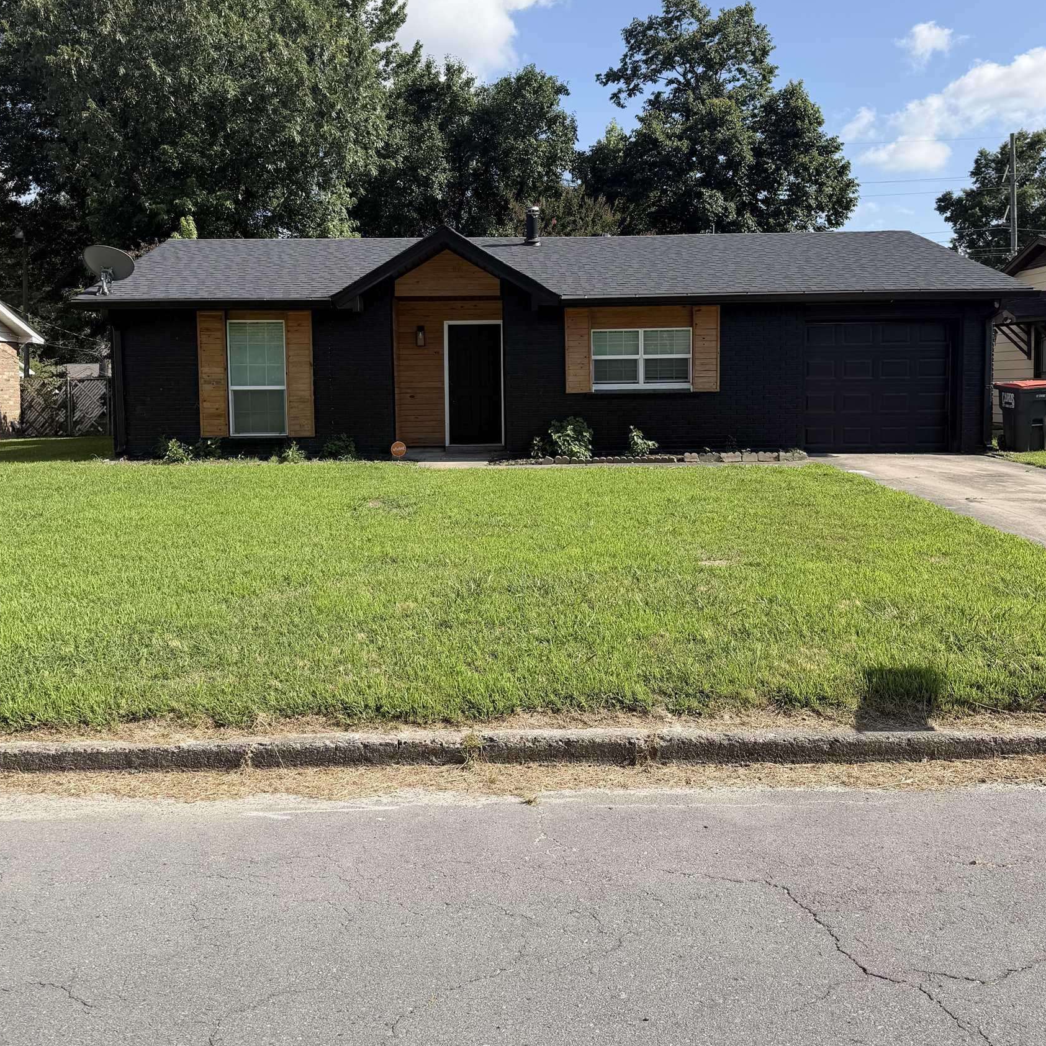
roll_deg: -0.4
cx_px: 518
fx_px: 991
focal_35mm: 29
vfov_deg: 55.3
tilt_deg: -2.8
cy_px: 435
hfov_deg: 55.6
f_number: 1.78
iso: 80
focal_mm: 6.76
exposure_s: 1/3953
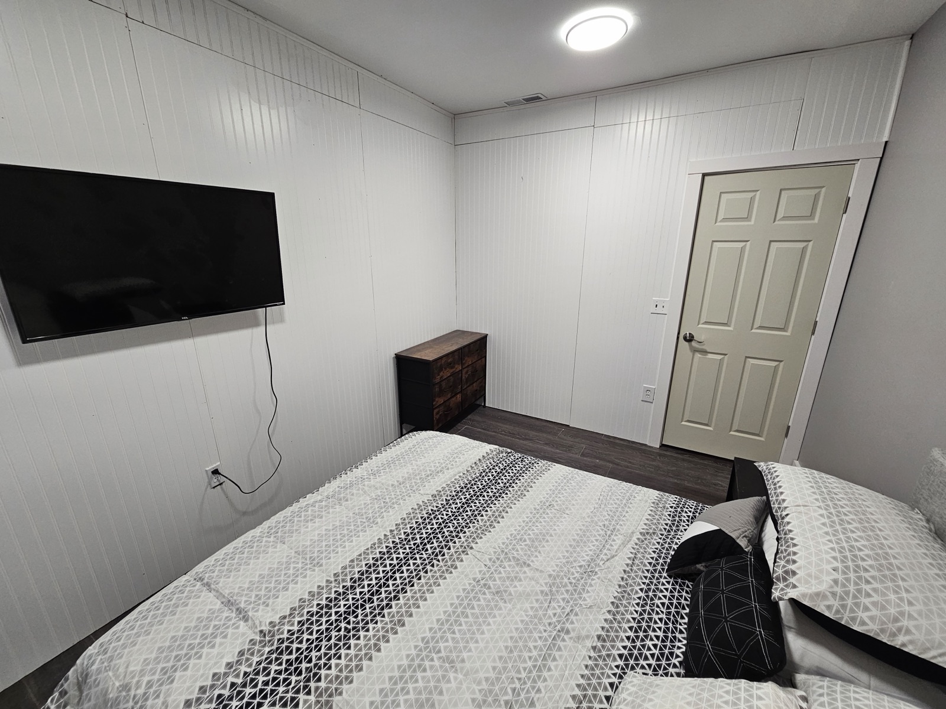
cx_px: 473
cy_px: 354
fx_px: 355
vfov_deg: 89.9
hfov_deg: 106.2
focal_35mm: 13
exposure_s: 1/60
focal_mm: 2.2
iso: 160
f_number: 2.2
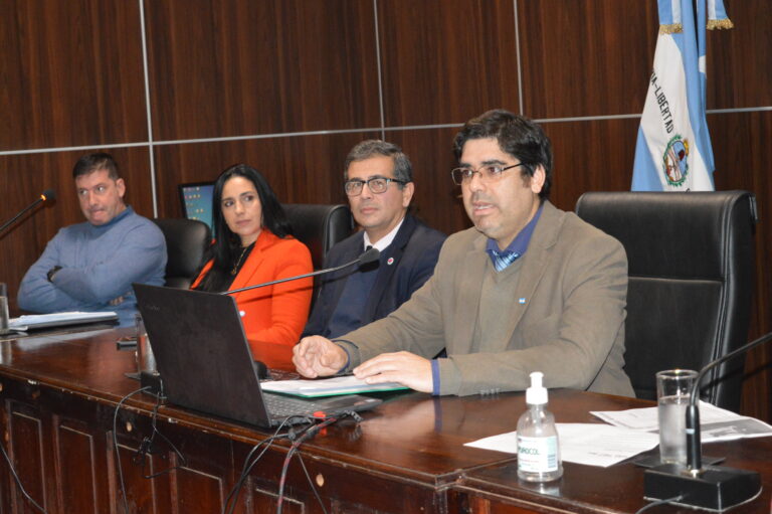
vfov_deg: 19.7
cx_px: 386
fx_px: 1479
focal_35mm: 69
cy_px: 257
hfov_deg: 29.3
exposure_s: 1/60
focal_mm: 46
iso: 3200
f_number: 5
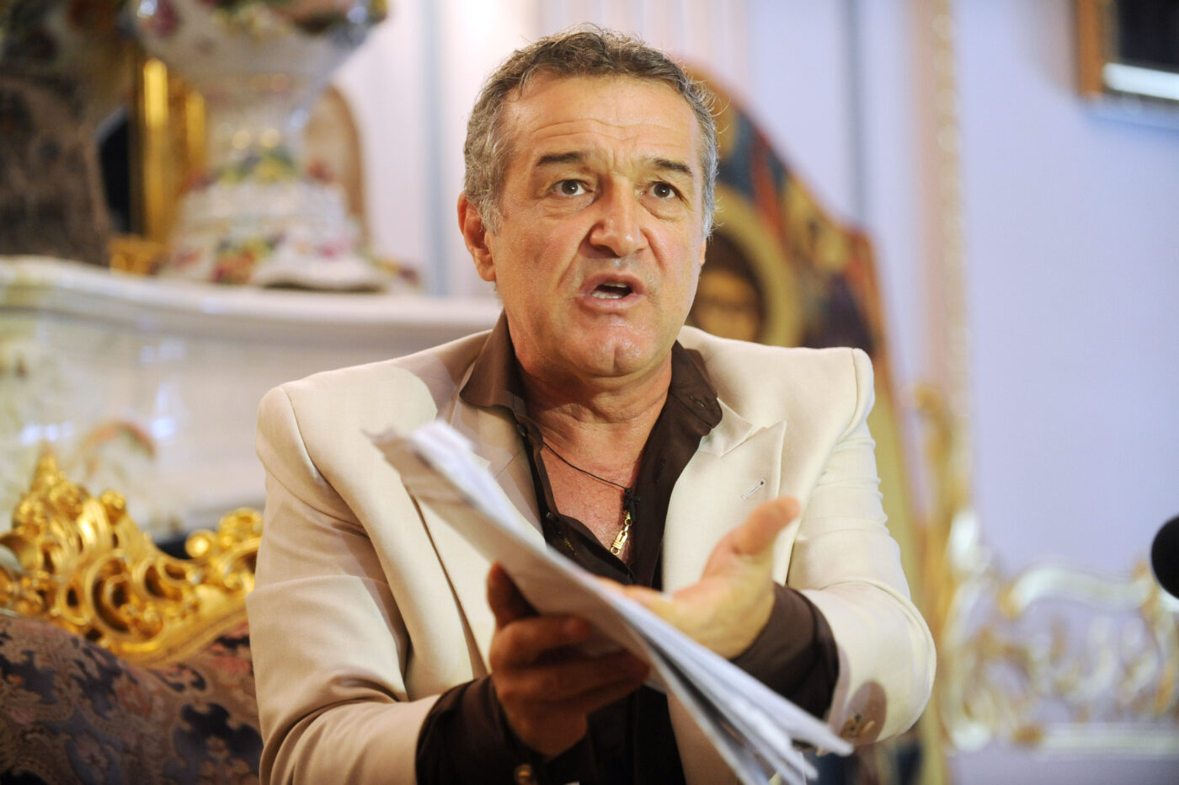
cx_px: 590
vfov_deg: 10.5
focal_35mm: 130
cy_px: 392
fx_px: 4255
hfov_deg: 15.8
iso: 2000
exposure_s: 1/160
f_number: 2.8
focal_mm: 130
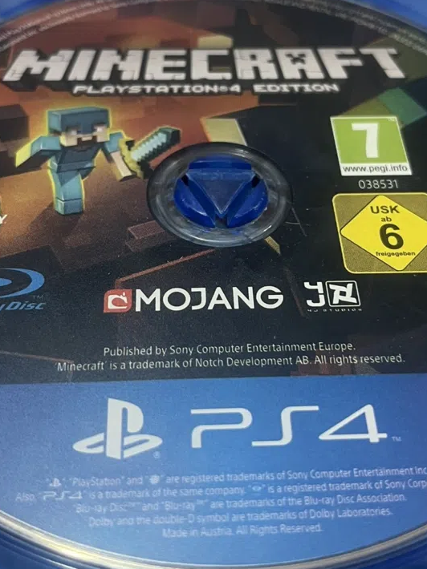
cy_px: 210
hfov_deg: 29.1
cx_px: 213
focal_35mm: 50
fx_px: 823
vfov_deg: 37.9
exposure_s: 1/50
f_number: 1.6
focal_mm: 5.1
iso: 320
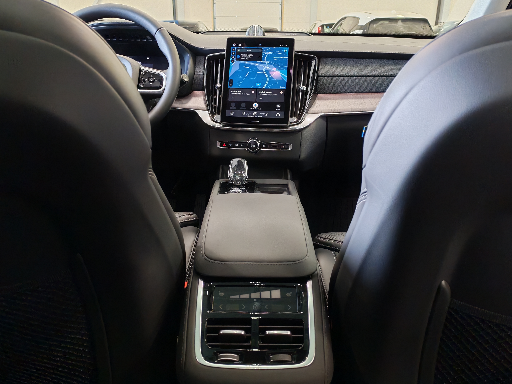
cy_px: 192
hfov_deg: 58.4
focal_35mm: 31
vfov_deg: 45.4
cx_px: 256
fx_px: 459
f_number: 1.9
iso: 1250
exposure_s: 1/100
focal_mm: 6.12
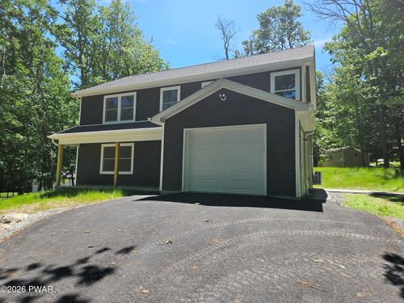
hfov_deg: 73.9
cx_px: 202
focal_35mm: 23
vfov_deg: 58.9
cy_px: 152
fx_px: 268
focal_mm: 5.4
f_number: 1.8
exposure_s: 1/836
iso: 25
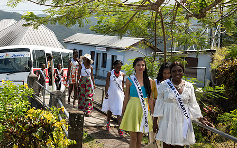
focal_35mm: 66
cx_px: 90
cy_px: 54
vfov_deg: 19.7
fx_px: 426
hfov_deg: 30.9
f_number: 5.6
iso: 64
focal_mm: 50
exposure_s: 1/160
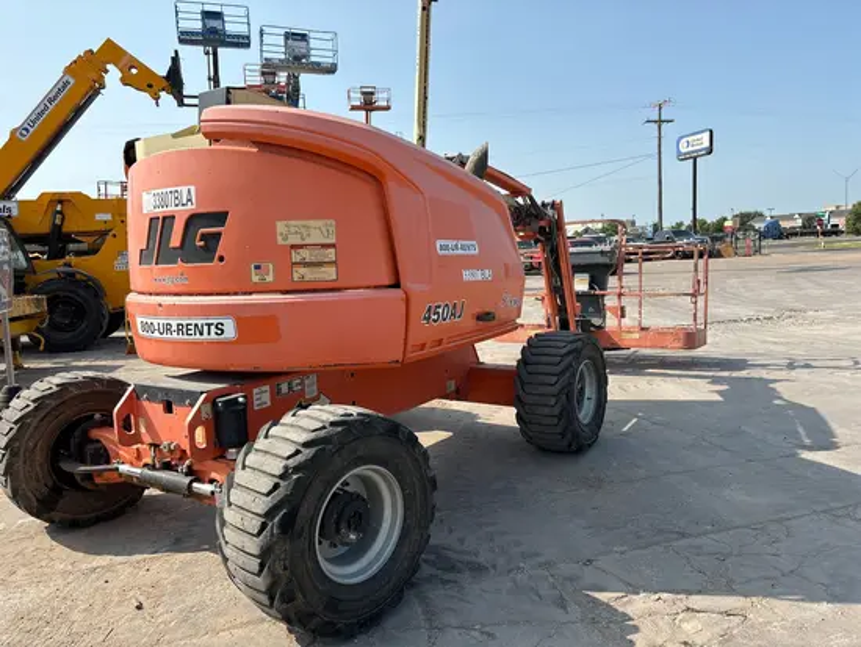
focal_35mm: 26
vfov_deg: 53.1
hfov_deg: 67.3
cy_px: 324
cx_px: 430
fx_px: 647
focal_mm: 5.96
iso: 50
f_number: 1.6
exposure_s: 1/2451
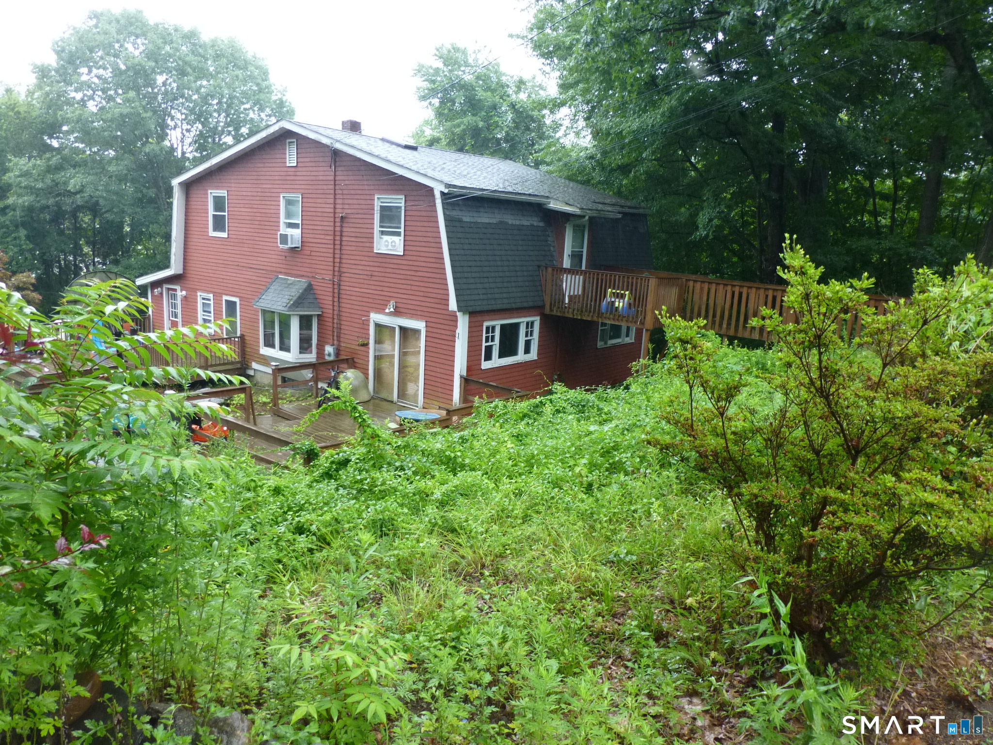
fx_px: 688
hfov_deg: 71.6
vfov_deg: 56.8
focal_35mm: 24
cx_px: 496
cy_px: 372
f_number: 3.3
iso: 160
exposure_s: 1/60
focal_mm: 4.3
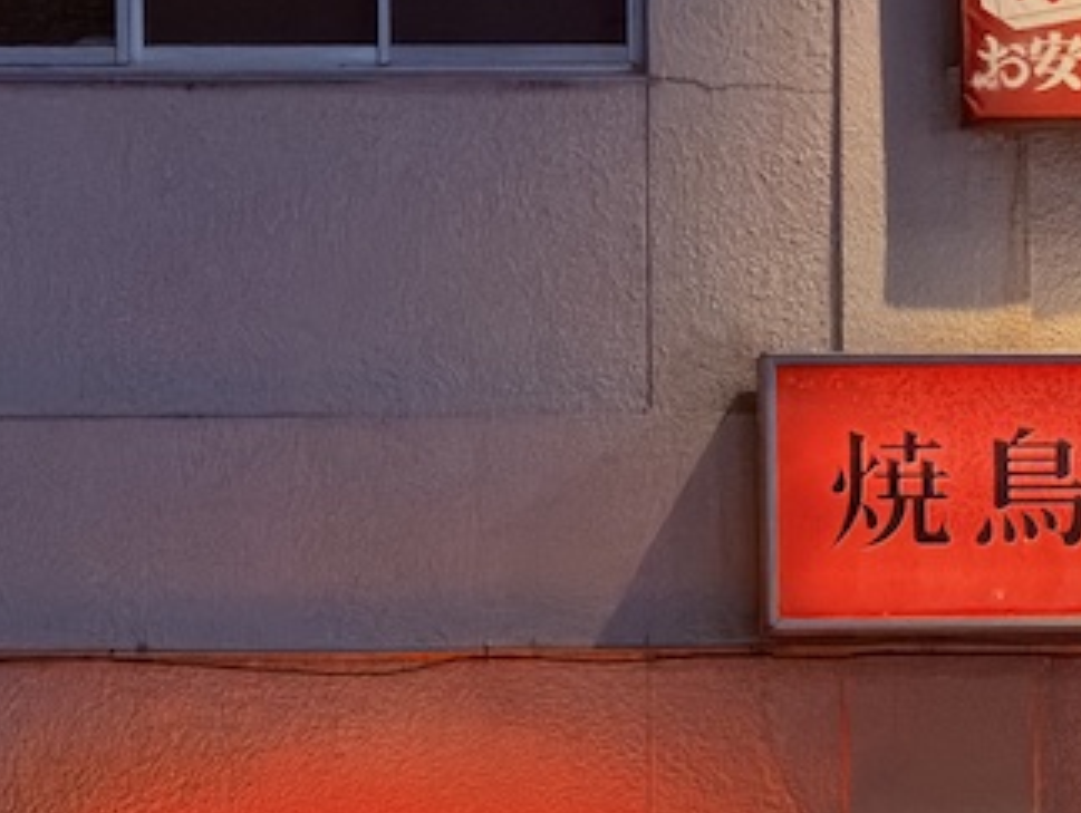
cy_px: 311
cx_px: 562
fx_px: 11599
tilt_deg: +3.1
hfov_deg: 5.3
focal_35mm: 371
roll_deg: +0.5
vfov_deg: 4.0
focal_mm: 16.89
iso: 1250
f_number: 2.8
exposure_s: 1/40
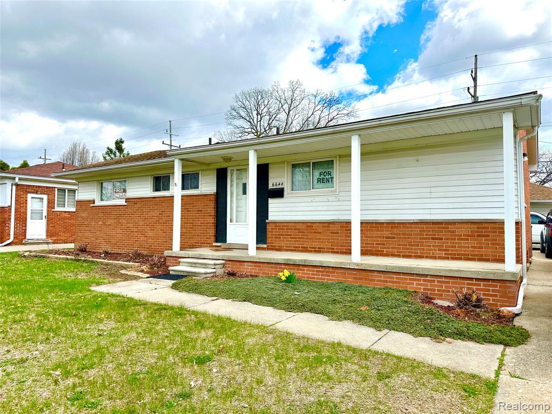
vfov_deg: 56.8
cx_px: 276
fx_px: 383
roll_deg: -0.6
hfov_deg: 71.6
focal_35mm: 24
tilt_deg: +2.1
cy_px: 207
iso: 80
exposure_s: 1/3597
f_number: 1.78
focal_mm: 6.86
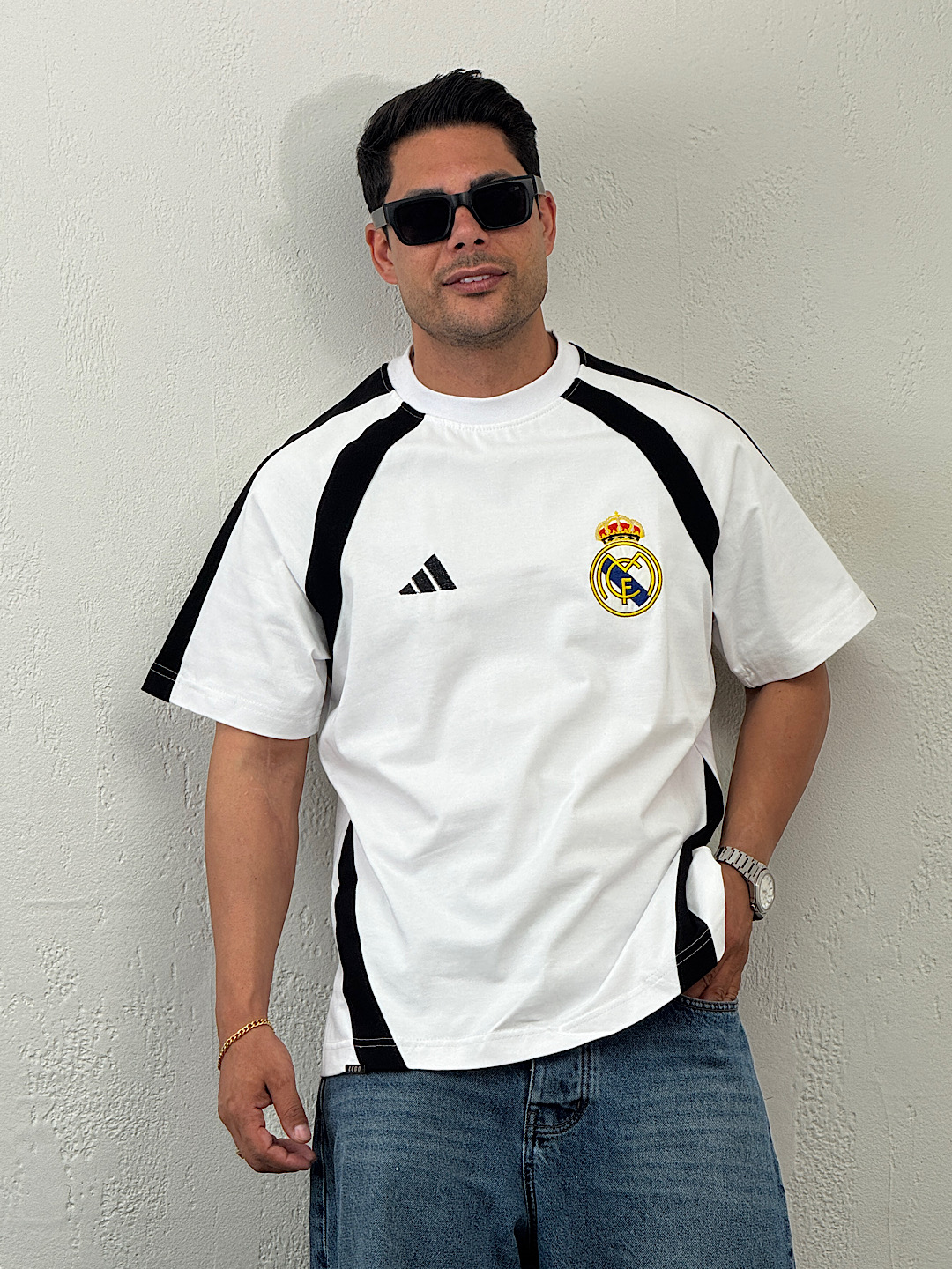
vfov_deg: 16.4
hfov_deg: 12.3
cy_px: 634
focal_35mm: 120
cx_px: 476
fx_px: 4400
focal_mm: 15.66
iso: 50
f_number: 2.8
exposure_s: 1/168
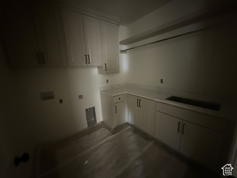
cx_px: 118
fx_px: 96
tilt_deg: -12.0
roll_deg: +3.4
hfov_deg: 102.1
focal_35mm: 14
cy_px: 89
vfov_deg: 85.7
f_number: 2.2
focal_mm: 2.22
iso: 1600
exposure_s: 1/33
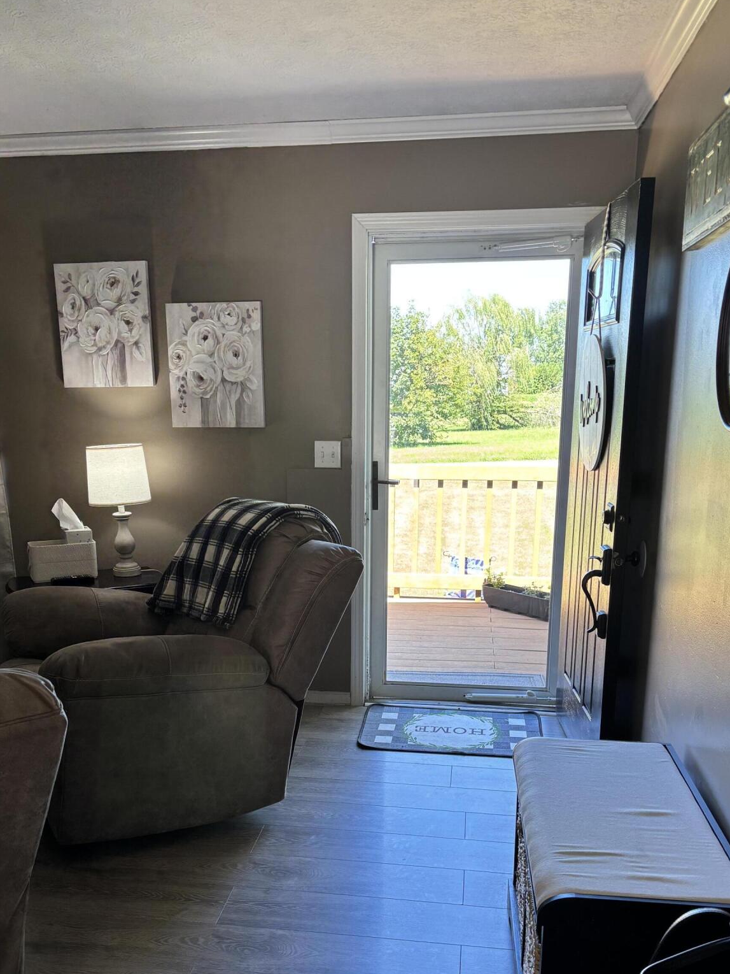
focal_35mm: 34
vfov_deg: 53.3
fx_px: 956
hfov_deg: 41.8
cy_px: 620
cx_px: 333
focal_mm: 5.96
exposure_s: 1/120
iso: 64
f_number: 1.6
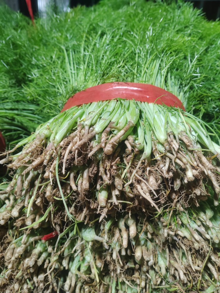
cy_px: 146
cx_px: 110
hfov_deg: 51.3
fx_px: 229
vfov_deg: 65.3
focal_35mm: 27
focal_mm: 5.52
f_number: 1.9
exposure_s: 1/50
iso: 800
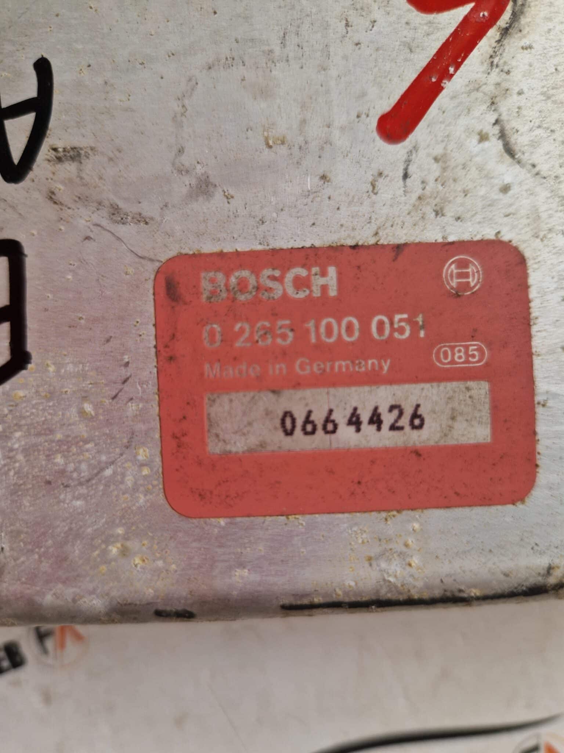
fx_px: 500
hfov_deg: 58.9
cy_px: 376
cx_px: 282
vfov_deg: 73.9
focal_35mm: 23
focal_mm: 5.4
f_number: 1.8
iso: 50
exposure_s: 1/239
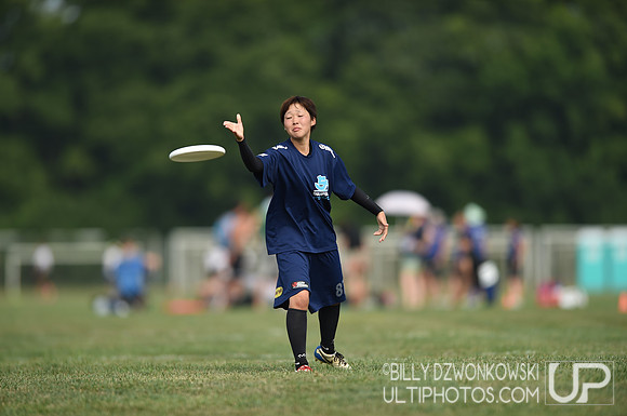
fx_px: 6957
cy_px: 208
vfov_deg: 3.4
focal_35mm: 400
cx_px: 314
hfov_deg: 5.2
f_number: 2.8
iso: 100
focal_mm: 400
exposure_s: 1/1000
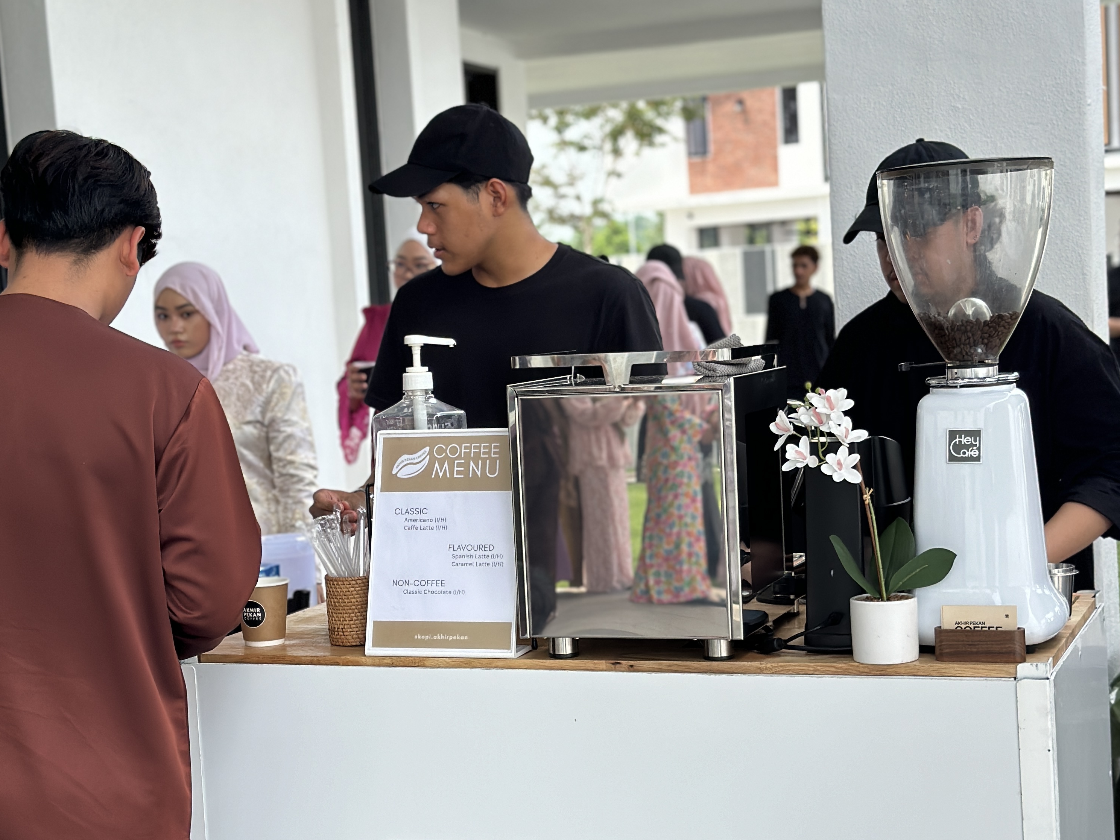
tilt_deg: -5.0
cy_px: 484
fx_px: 2103
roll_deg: +2.8
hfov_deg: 29.8
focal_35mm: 65
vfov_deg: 22.6
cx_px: 555
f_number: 1.78
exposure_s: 1/1227
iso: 80
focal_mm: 6.86
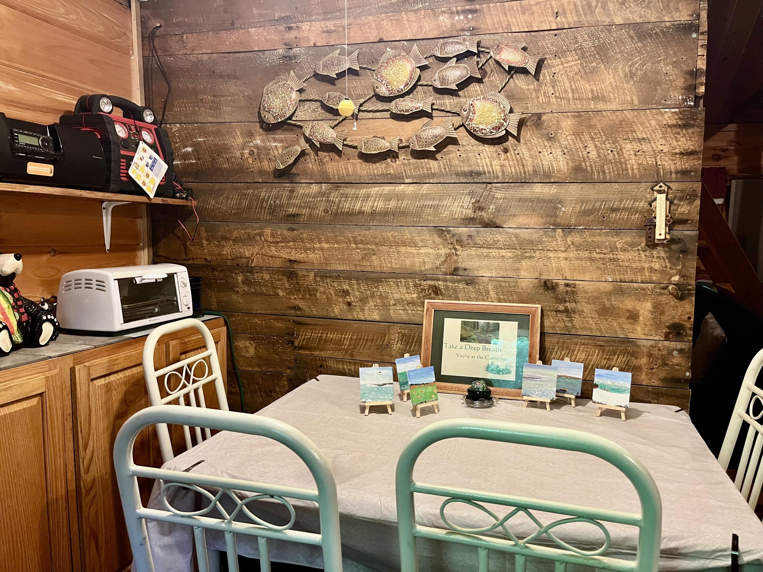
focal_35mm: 26
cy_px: 286
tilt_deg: -6.9
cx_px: 382
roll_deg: +0.4
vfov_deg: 53.1
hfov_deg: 67.3
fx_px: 573
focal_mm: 5.1
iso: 250
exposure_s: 1/41
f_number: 1.6
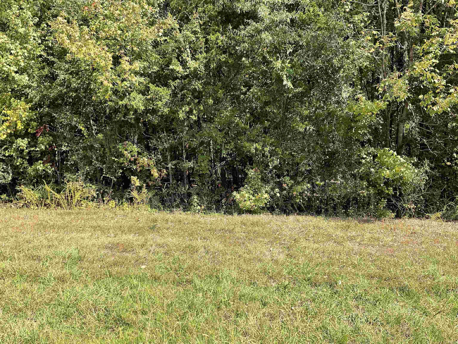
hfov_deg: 61.7
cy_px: 172
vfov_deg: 48.2
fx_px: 384
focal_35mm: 29
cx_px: 229
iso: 16
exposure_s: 1/495
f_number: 1.8
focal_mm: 3
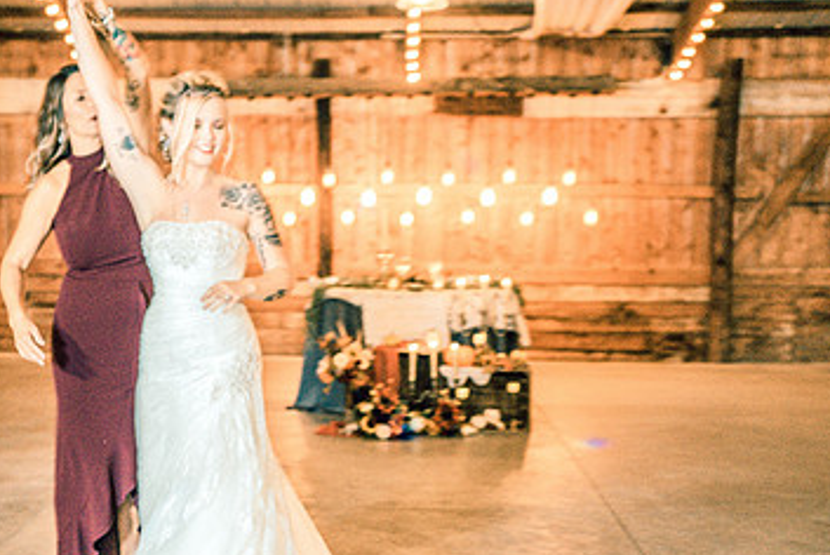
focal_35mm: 64
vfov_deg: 21.2
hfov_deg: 31.1
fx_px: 1477
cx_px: 268
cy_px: 385
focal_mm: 39
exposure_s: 1/30
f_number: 4.5
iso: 4000
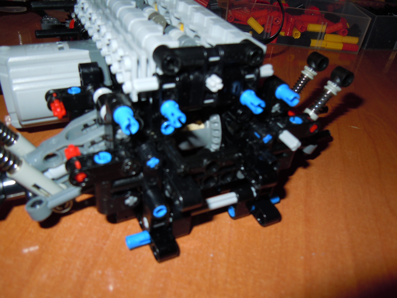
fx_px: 344
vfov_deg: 46.8
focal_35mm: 30
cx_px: 198
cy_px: 149
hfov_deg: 60.0
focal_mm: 5.4
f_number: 3.5
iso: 100
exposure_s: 1/30
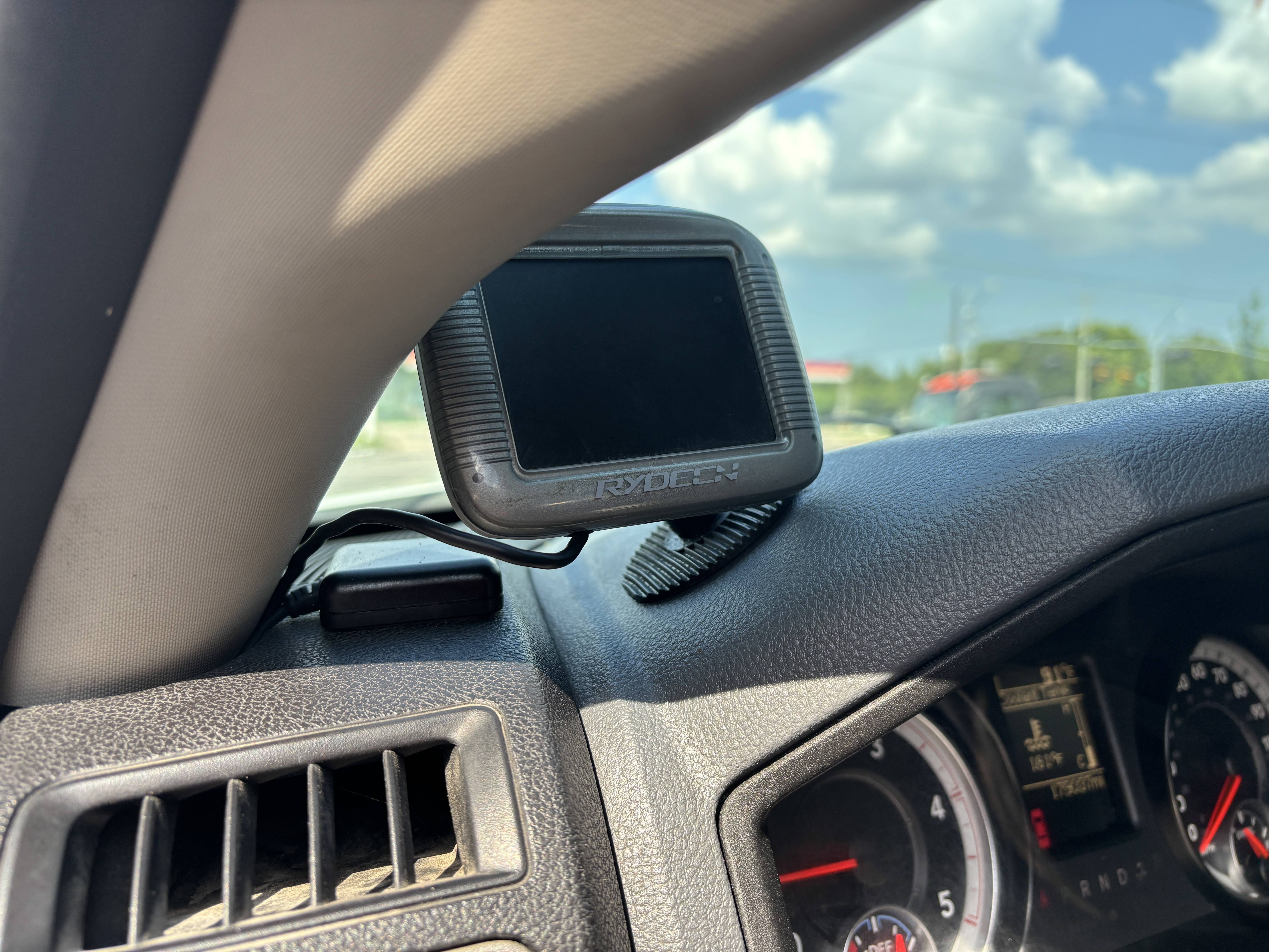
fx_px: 953
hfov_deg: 67.3
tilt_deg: -3.4
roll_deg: -1.1
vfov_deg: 53.1
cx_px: 634
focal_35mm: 26
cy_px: 476
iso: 50
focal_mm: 5.96
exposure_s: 1/654
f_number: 1.6
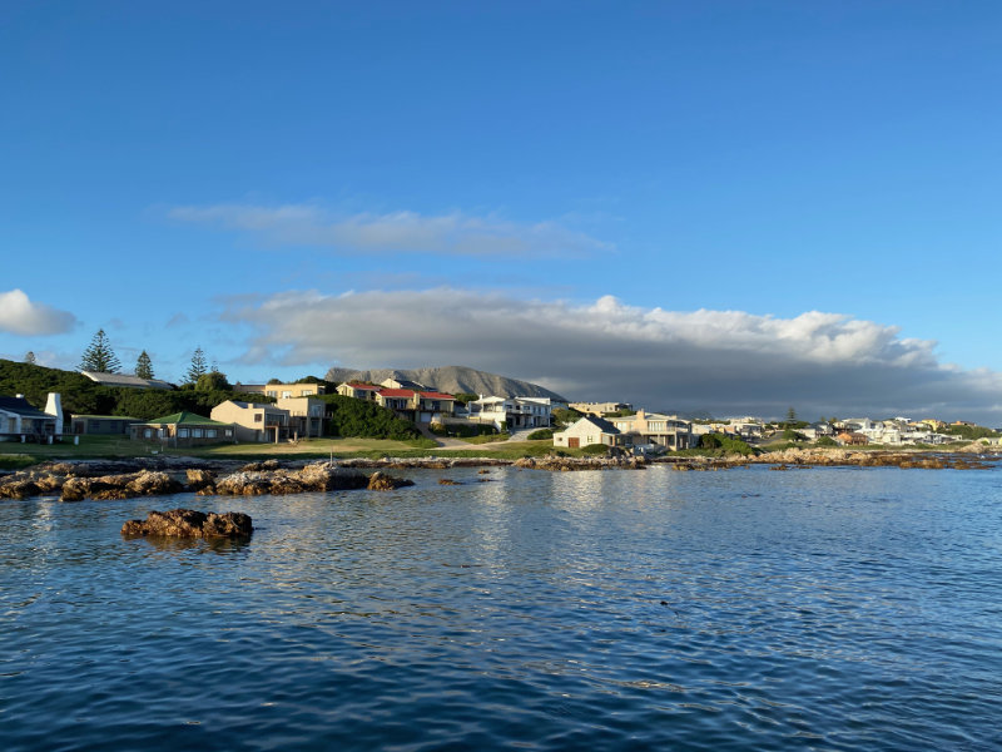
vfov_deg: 53.1
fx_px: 753
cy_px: 376
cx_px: 501
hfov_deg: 67.3
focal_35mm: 26
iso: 32
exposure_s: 1/1931
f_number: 1.8
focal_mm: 4.2
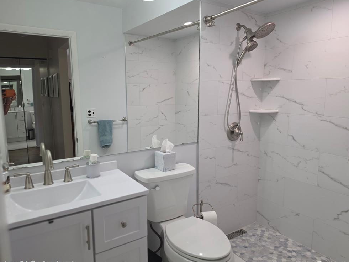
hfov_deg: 71.6
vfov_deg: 56.8
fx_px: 242
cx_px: 171
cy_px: 133
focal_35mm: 24
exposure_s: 1/120
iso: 64
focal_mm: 6.5
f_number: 1.4
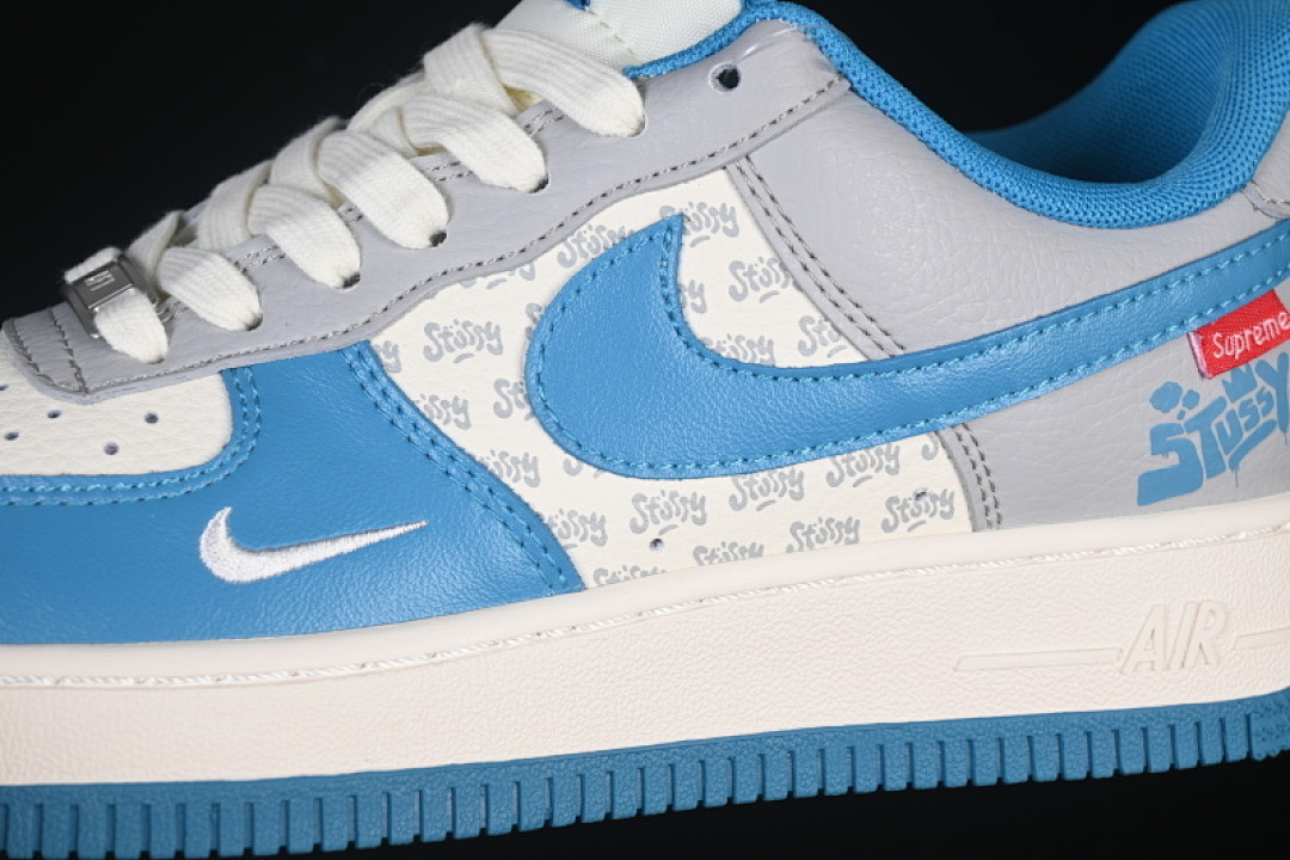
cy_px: 430
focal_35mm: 75
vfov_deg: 18.2
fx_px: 2687
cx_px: 645
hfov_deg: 27.0
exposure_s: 1/80
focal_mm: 50
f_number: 7.1
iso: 160
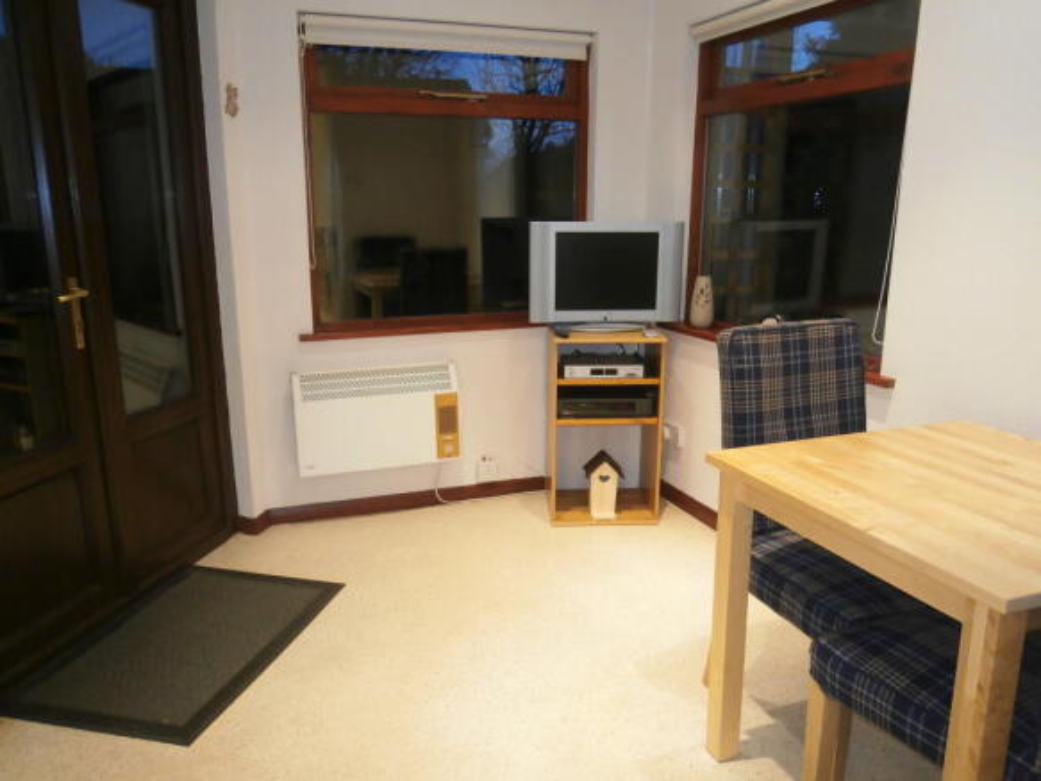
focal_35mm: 26
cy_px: 390
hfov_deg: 67.3
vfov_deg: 53.0
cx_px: 520
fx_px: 782
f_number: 2.8
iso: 200
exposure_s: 1/30
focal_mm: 4.7
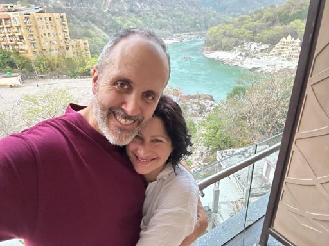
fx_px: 219
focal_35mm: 23
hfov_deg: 73.9
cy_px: 123
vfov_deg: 58.9
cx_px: 164
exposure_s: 1/33
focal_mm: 2.69
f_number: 1.9
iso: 250
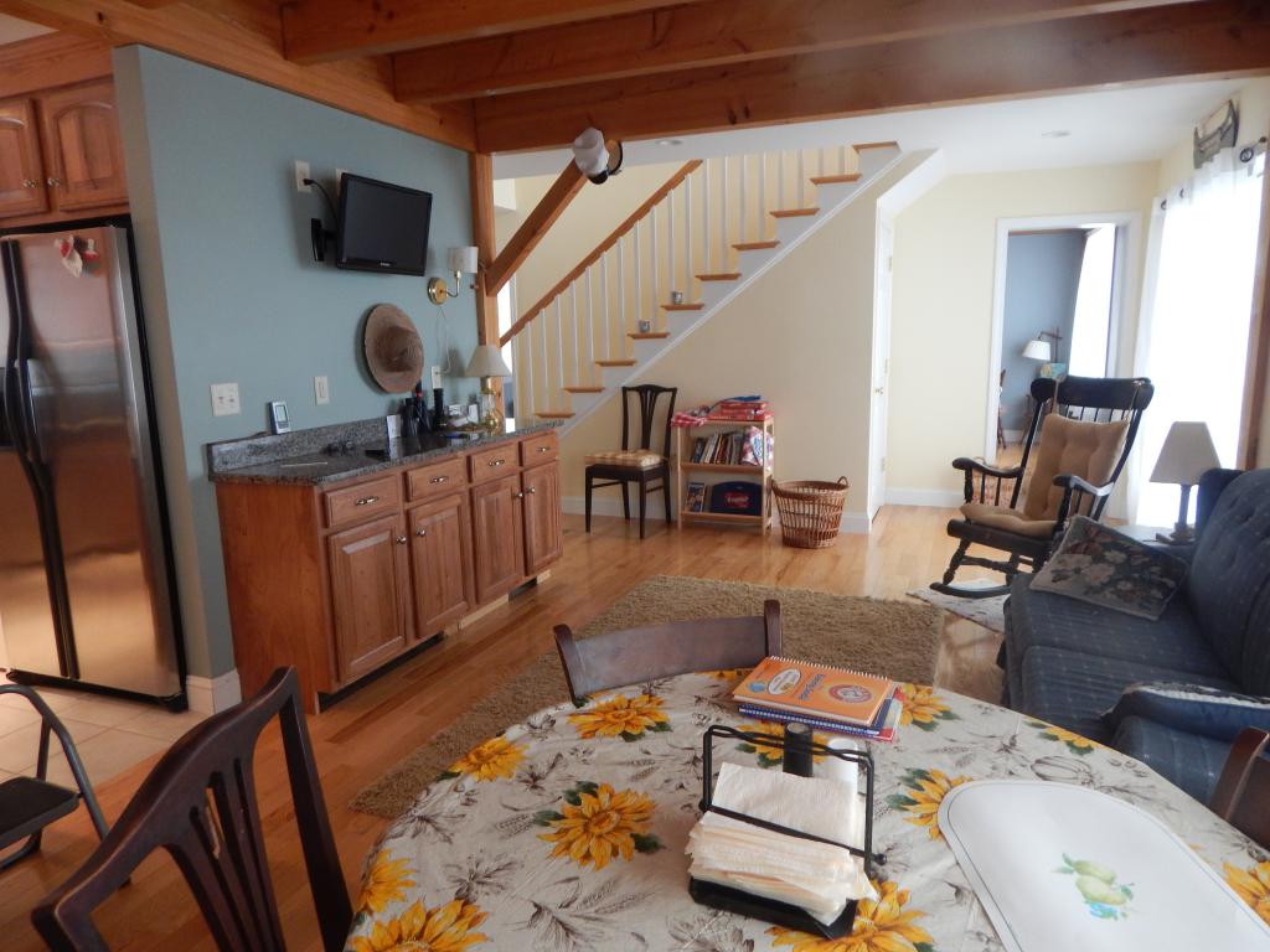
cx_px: 635
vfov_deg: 61.1
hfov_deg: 76.4
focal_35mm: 22
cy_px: 476
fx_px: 807
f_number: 3
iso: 280
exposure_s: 1/30
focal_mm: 4
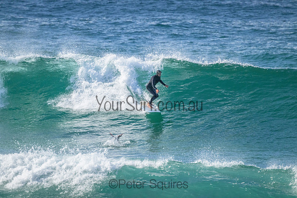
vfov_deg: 1.7
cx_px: 148
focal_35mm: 800
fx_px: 6601
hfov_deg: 2.6
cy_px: 99
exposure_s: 1/1600
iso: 3200
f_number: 11
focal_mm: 800
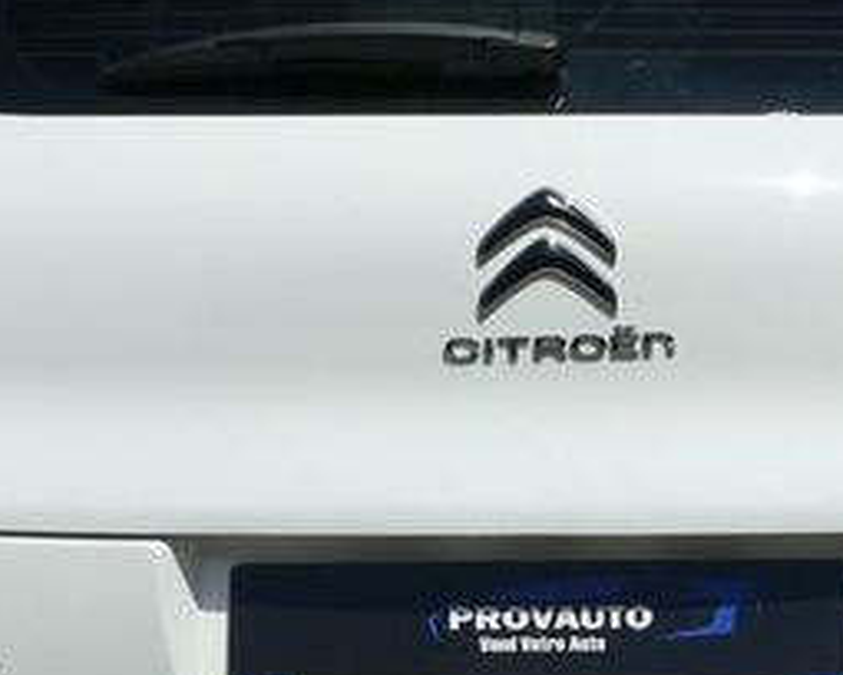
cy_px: 399
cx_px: 585
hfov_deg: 14.9
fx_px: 3218
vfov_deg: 12.0
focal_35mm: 129
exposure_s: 1/1600
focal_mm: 12.9
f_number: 5
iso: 125
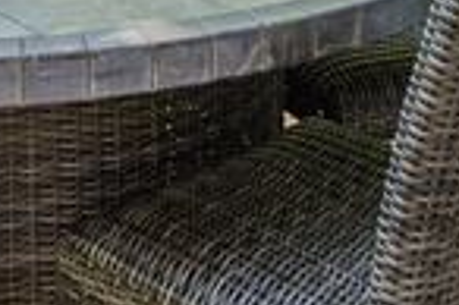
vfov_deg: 13.0
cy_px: -299
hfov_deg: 22.1
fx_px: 1169
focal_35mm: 92
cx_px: 318
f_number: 4.5
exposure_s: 1/50
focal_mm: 11
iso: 250
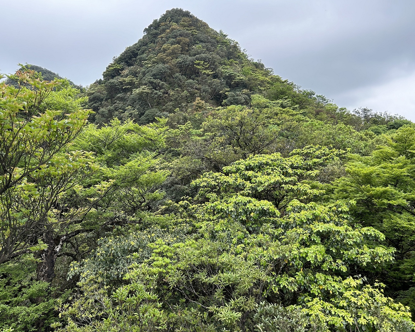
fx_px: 344
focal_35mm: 28
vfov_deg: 51.5
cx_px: 190
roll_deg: +6.5
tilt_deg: -3.7
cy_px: 162
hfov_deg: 62.1
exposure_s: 1/1079
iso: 50
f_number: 1.5
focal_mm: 5.7
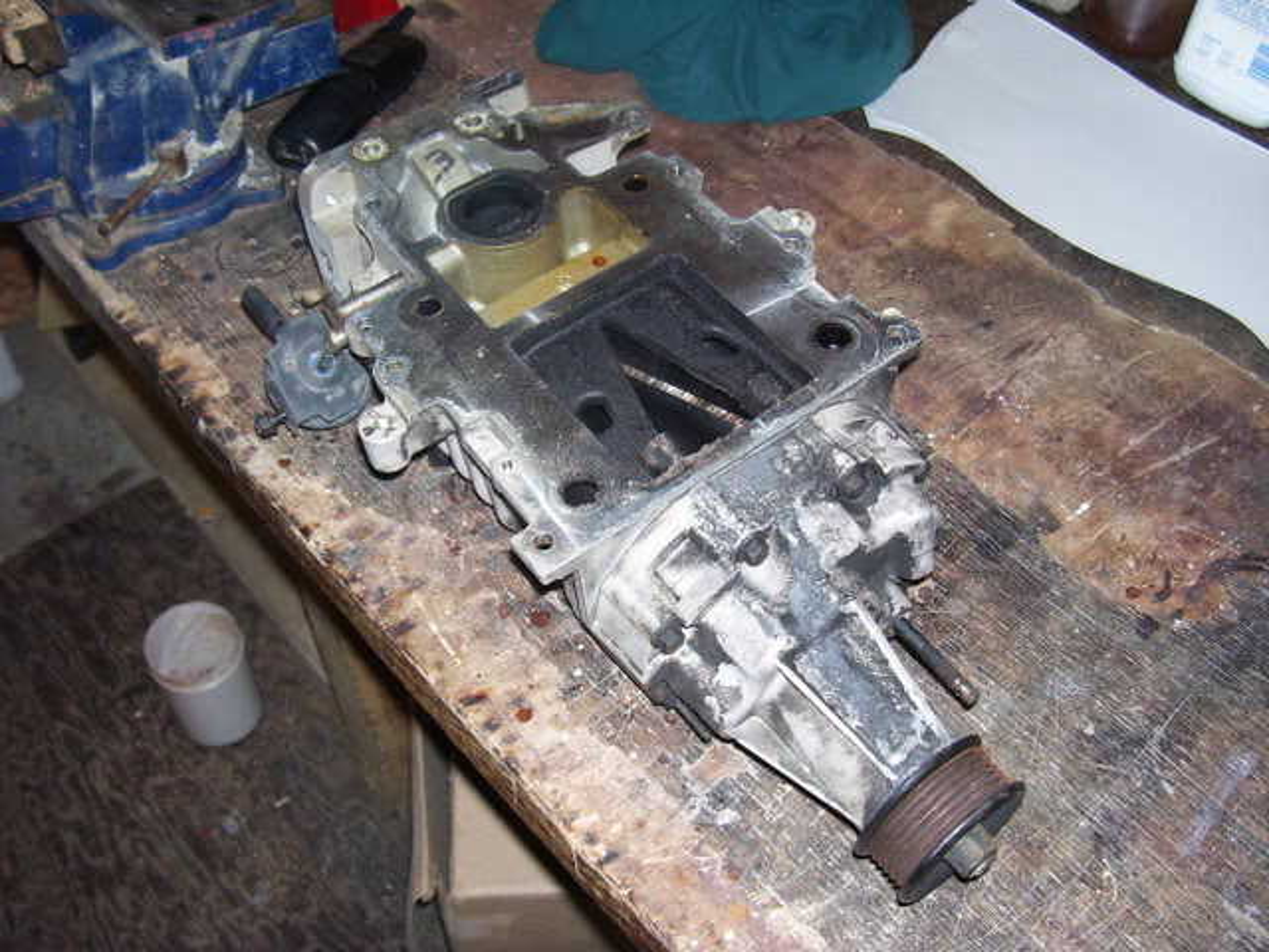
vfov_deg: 41.8
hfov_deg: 54.0
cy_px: 476
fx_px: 1246
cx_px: 634
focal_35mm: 34
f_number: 2.7
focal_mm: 5.6
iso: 80
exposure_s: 1/60
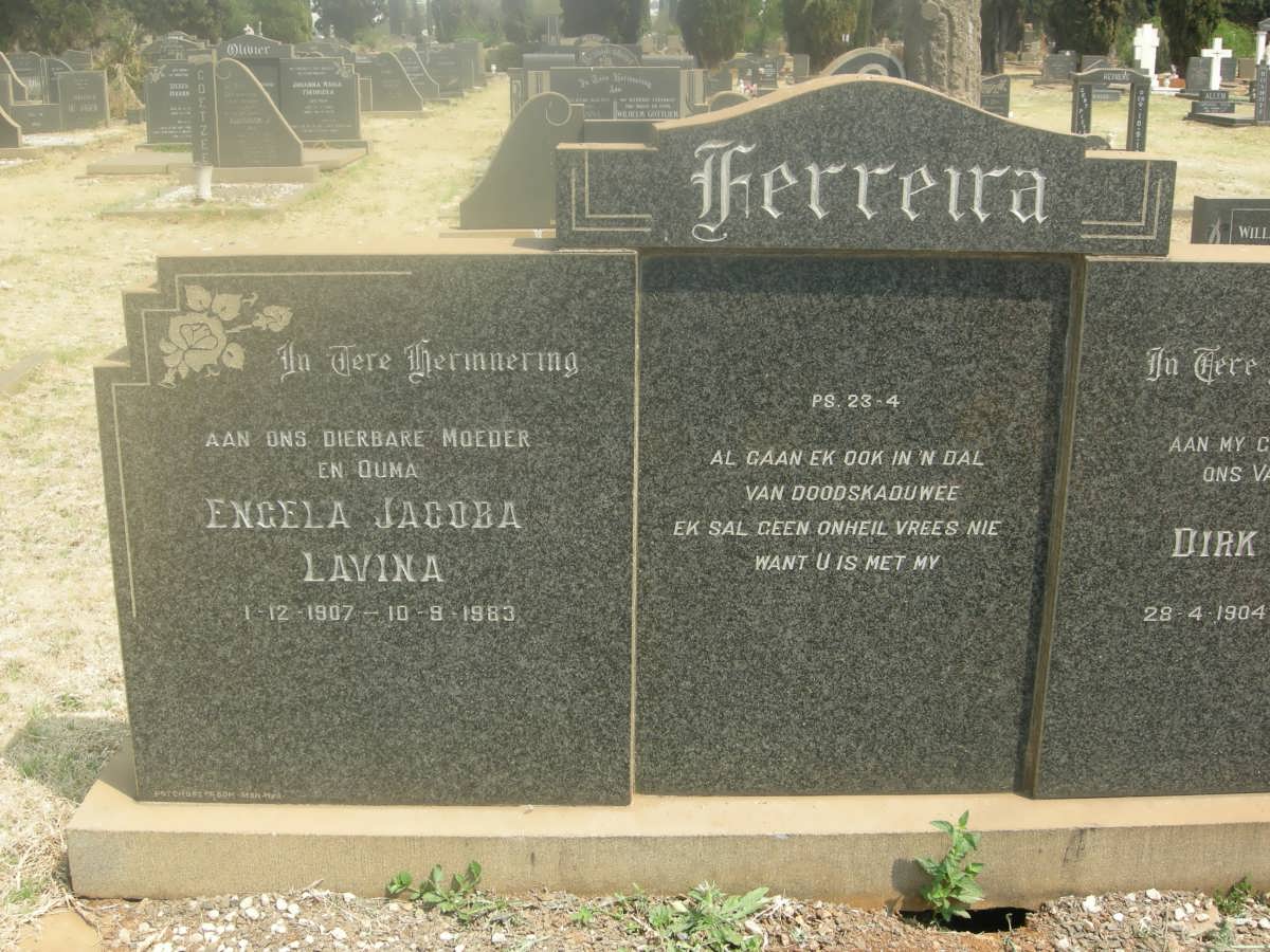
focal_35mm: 41
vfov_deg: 35.1
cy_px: 476
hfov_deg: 45.8
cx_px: 635
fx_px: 1504
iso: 64
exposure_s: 1/162
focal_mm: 8.5
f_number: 4.5
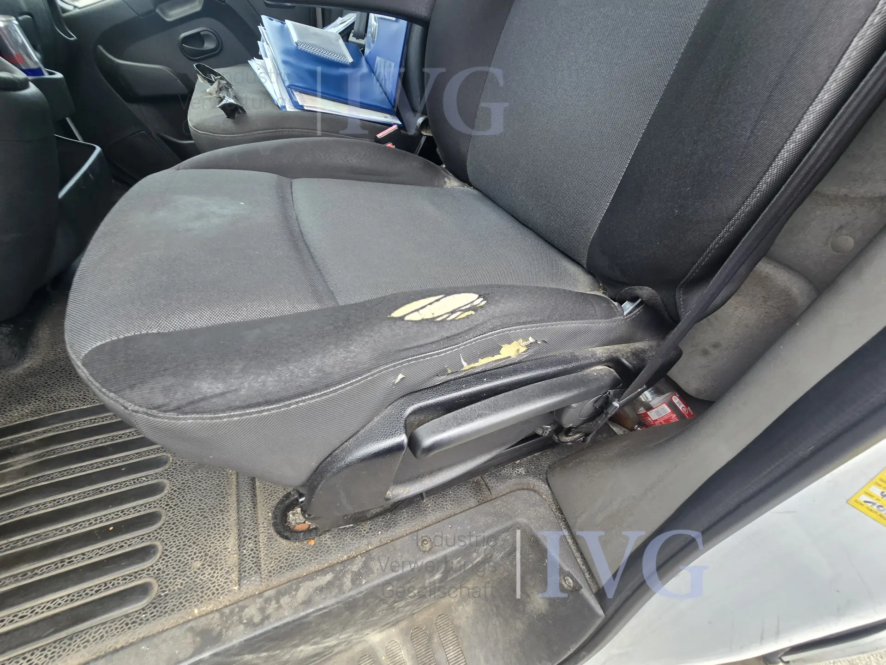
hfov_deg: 106.2
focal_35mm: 13
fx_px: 333
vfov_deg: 89.9
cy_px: 332
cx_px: 443
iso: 50
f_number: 2.2
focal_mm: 2.2
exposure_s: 1/109
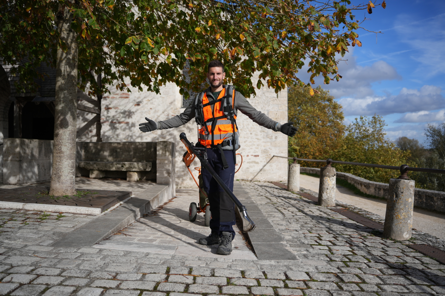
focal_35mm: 28
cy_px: 148
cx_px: 222
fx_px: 346
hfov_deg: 65.5
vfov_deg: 46.4
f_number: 2.8
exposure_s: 1/4000
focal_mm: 28
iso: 160
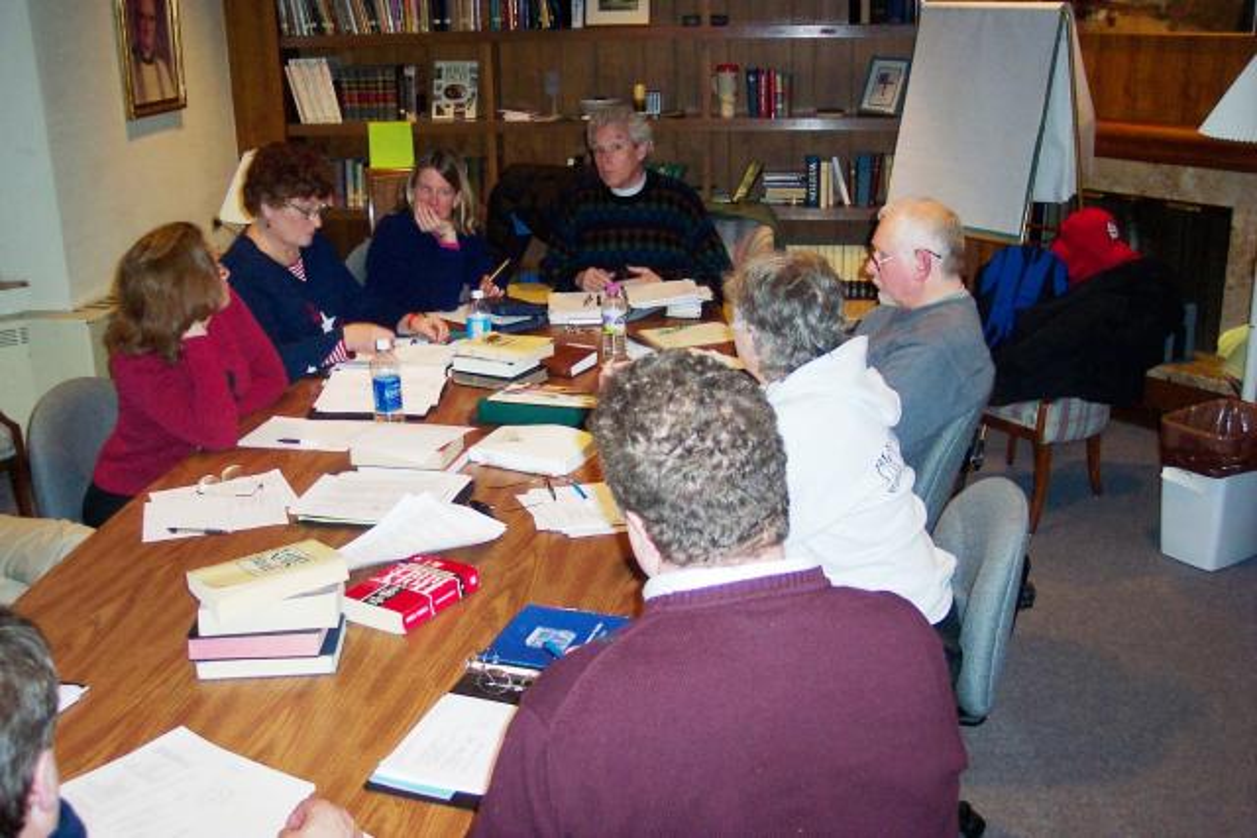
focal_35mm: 38
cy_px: 419
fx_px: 1327
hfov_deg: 50.7
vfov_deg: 35.1
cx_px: 628
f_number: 2.8
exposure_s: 1/30
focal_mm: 8
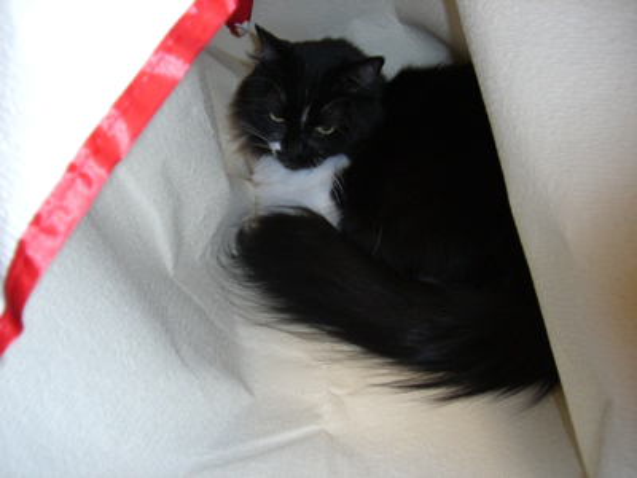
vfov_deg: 37.7
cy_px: 239
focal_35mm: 38
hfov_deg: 49.0
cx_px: 318
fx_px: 699
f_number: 2.7
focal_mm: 6.2
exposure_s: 1/60
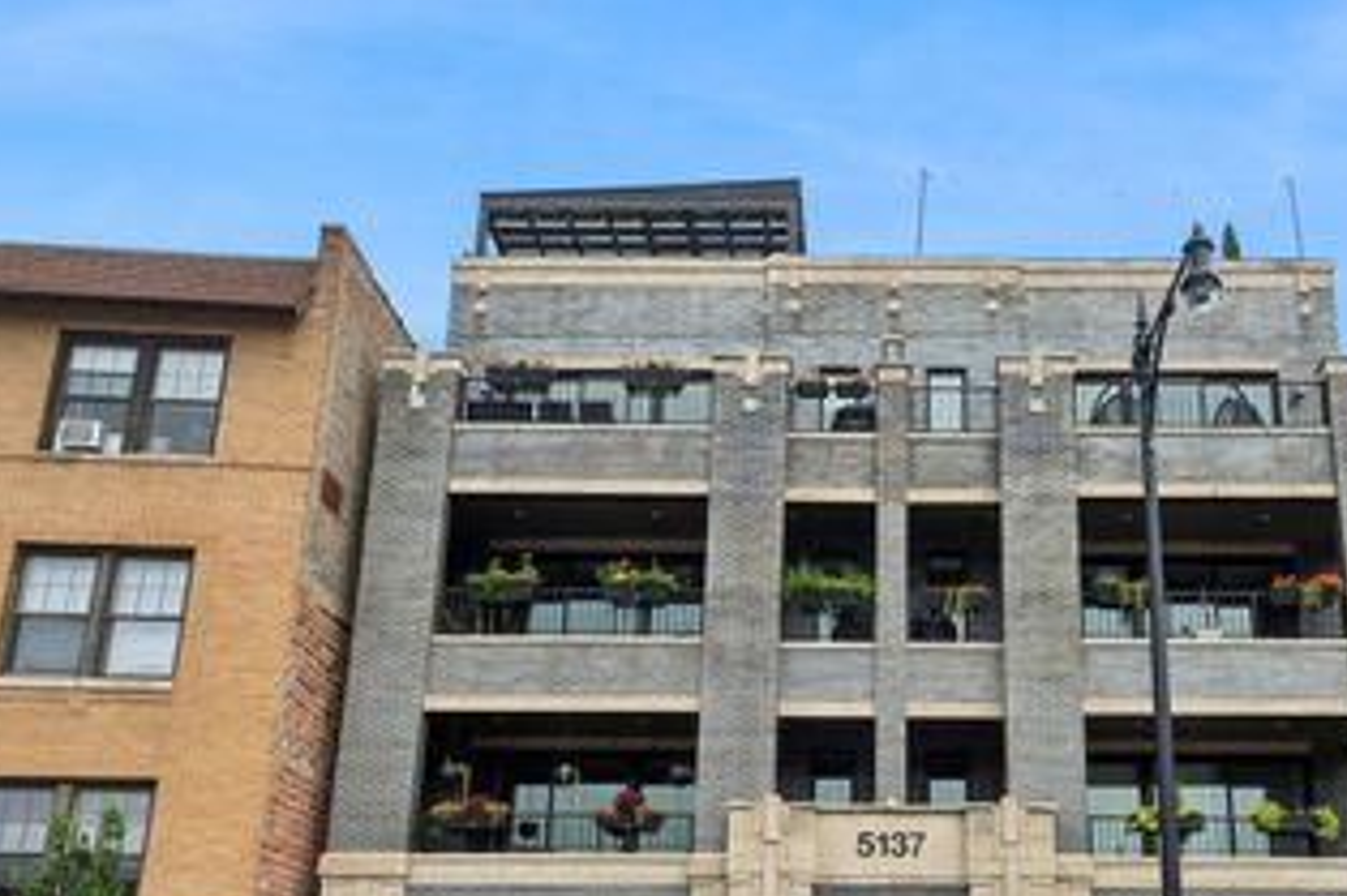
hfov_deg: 53.4
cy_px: 705
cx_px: 901
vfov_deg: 36.6
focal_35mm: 35
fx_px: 1309
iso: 200
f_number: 11
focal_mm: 22
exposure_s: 1/400
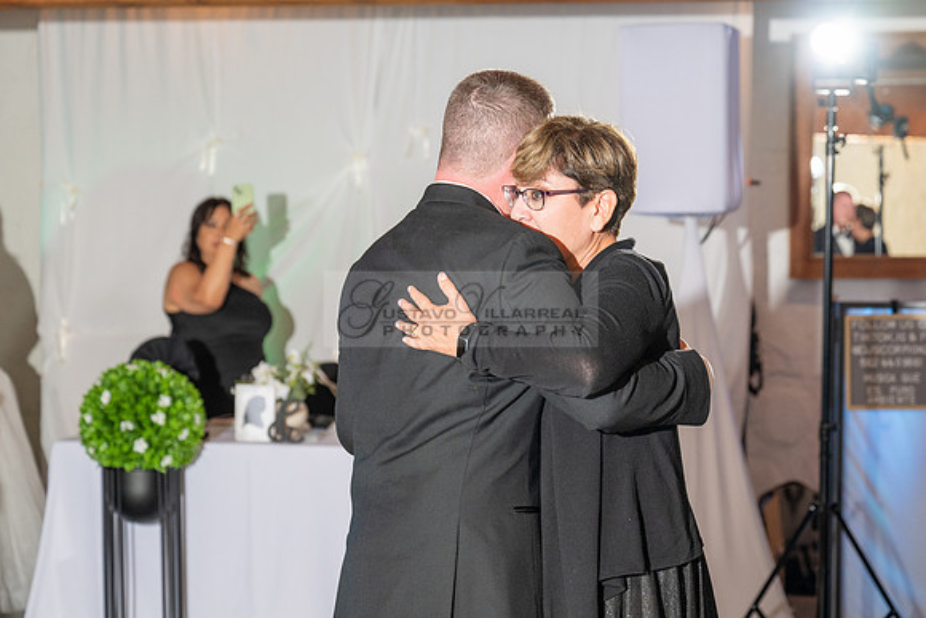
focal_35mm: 87
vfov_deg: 15.7
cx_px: 522
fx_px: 2244
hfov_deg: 23.3
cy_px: 344
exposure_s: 1/200
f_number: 3.5
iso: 500
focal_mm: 70
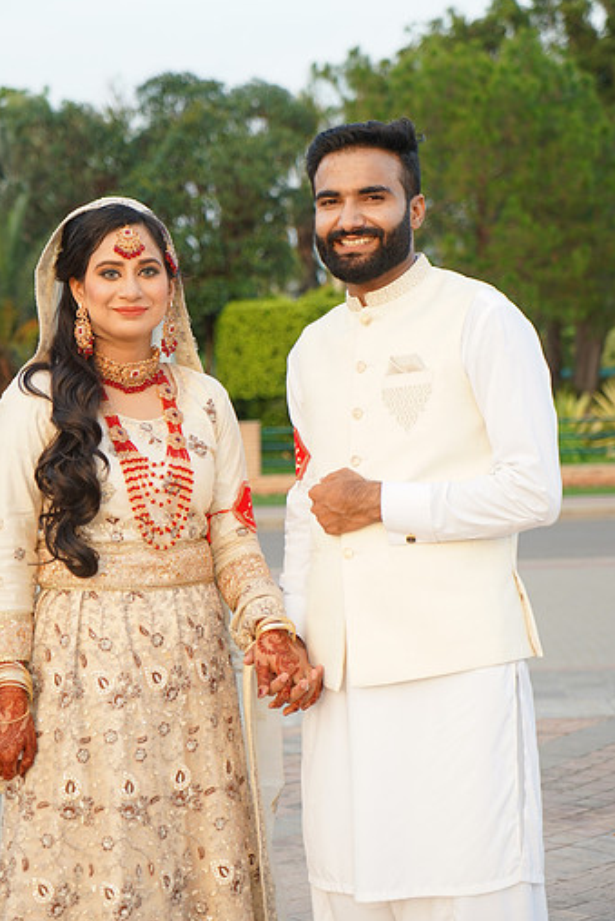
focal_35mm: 80
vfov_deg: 25.4
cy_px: 450
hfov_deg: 17.1
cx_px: 275
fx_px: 2048
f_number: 4
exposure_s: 1/200
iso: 400
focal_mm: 70
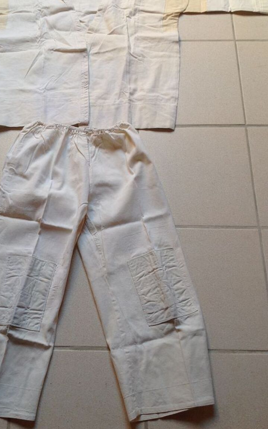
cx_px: 91
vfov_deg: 46.2
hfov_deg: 29.7
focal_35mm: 43
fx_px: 503
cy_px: 199
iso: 50
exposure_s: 1/40
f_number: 2.4
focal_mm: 4.28
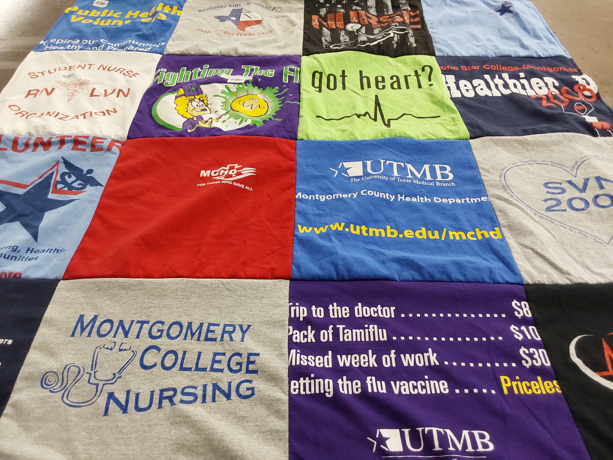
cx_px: 306
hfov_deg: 63.4
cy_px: 230
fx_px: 496
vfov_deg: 49.7
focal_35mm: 28
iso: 160
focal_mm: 2.91
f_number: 1.9
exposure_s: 1/60
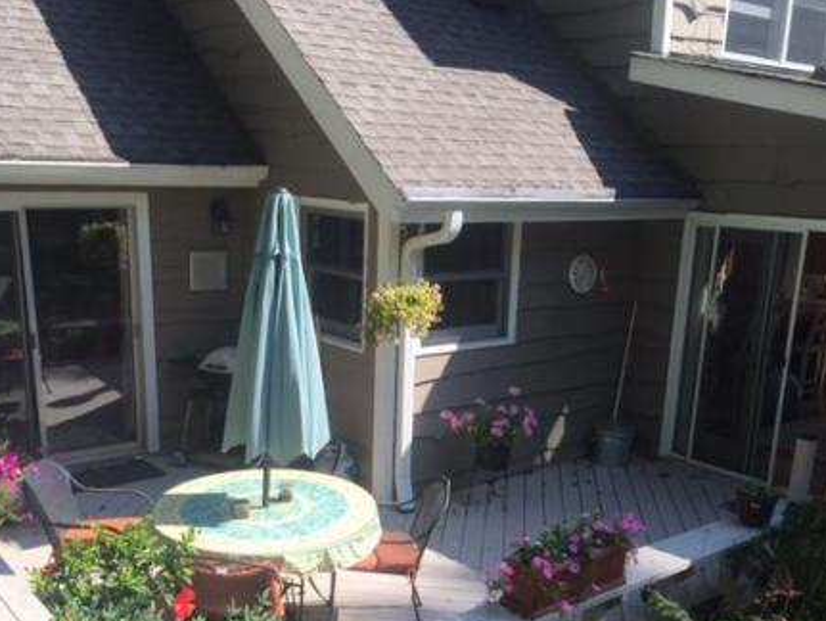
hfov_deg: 47.8
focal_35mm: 39
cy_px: 412
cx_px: 412
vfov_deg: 36.5
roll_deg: -4.1
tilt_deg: -17.6
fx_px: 931
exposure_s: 1/842
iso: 32
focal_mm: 4.15
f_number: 2.2
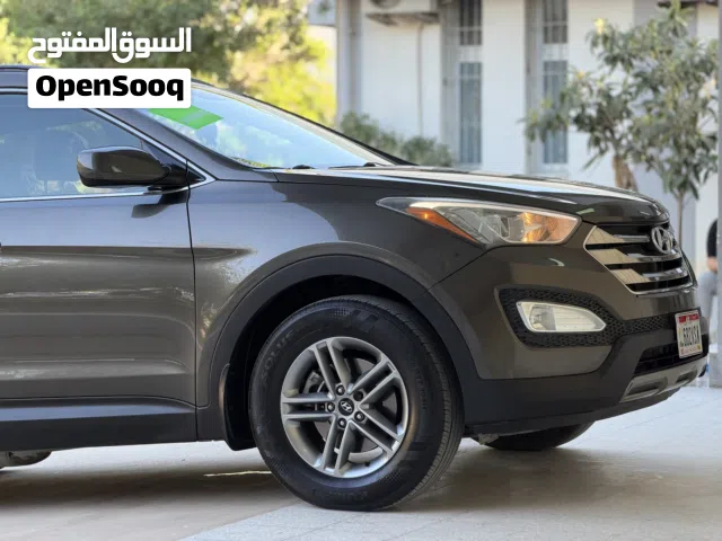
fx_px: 2086
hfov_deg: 19.6
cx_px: 361
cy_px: 270
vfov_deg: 14.8
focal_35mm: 100
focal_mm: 16.89
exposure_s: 1/121
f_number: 2.8
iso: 100
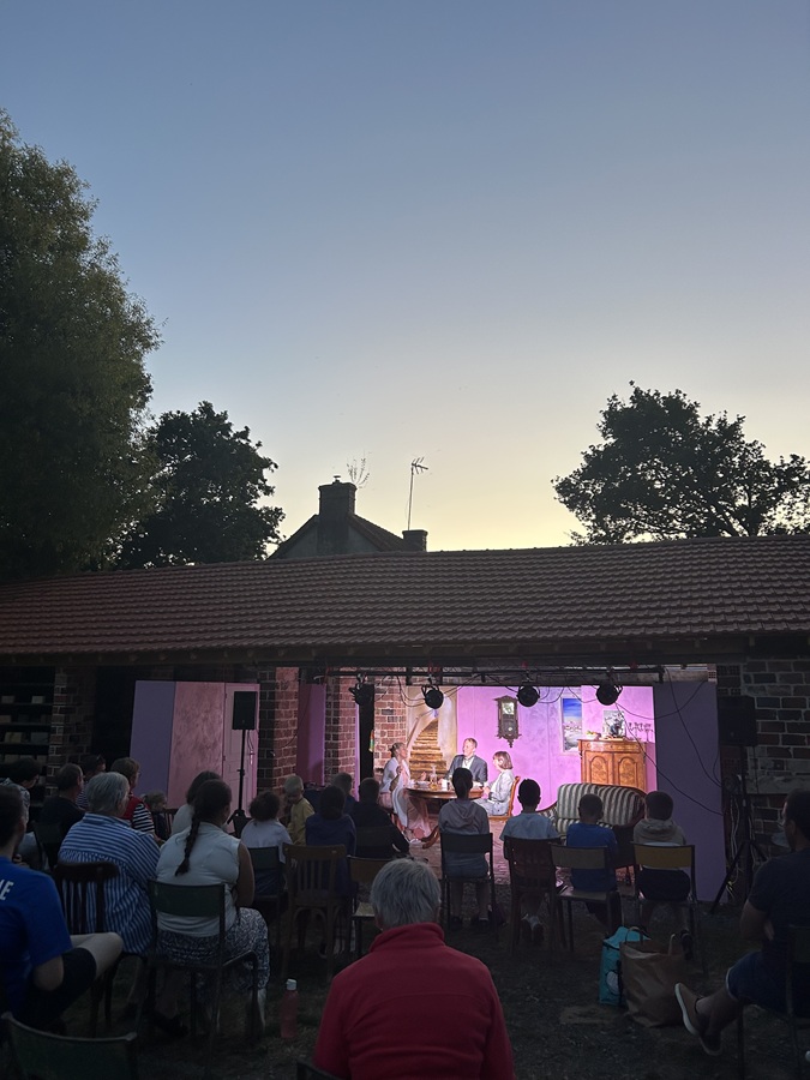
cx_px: 405
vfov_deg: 67.3
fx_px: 811
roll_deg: -1.1
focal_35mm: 26
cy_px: 540
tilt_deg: +9.9
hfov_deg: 53.1
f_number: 1.5
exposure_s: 1/121
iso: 125
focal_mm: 5.7
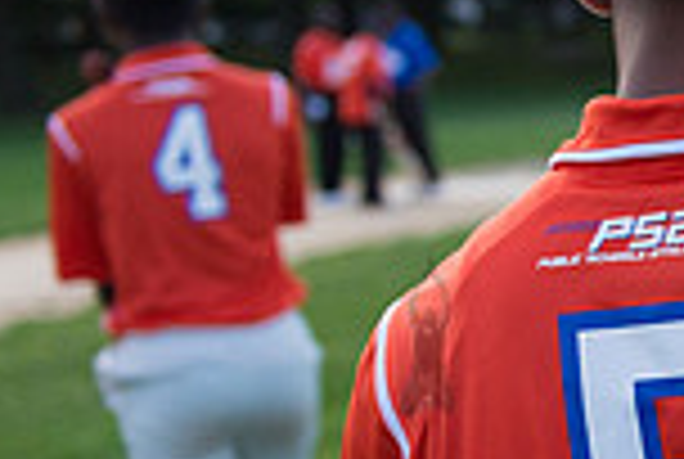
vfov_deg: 11.3
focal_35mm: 122
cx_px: 1296
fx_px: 2323
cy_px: 335
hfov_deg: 14.4
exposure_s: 1/2000
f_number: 2.8
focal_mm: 32
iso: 1600
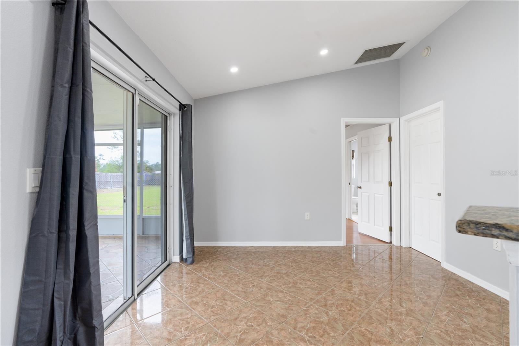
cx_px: 260
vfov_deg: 73.7
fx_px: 231
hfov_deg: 96.7
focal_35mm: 16
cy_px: 173
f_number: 8
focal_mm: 16
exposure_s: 1/20
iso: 200
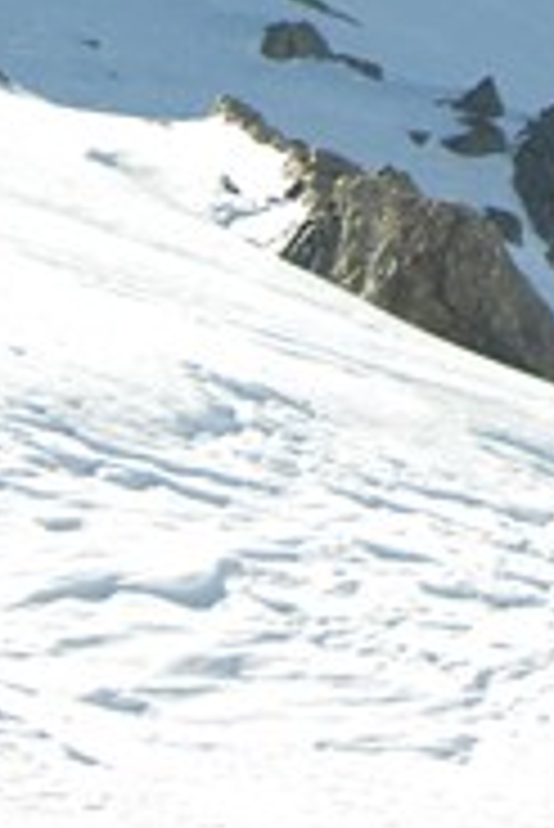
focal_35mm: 149
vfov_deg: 12.7
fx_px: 3433
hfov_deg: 9.1
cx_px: 748
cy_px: -594
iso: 80
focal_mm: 5.8
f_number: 7.4
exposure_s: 1/160
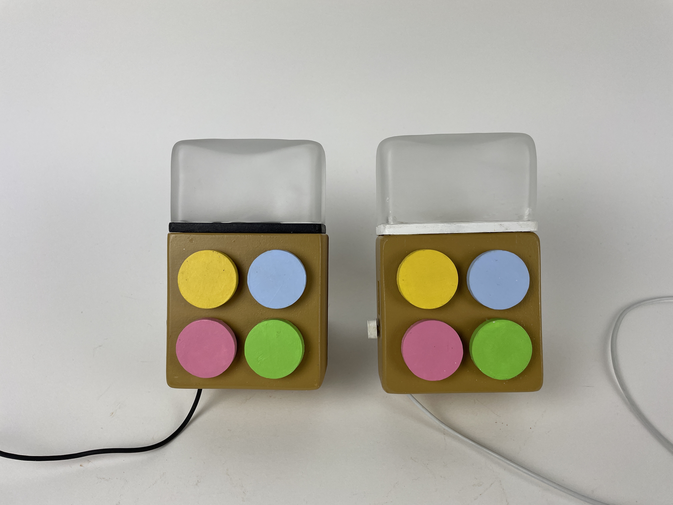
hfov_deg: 67.3
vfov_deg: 53.1
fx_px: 505
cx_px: 336
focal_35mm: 26
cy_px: 252
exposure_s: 1/424
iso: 32
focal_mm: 4.2
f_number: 1.6
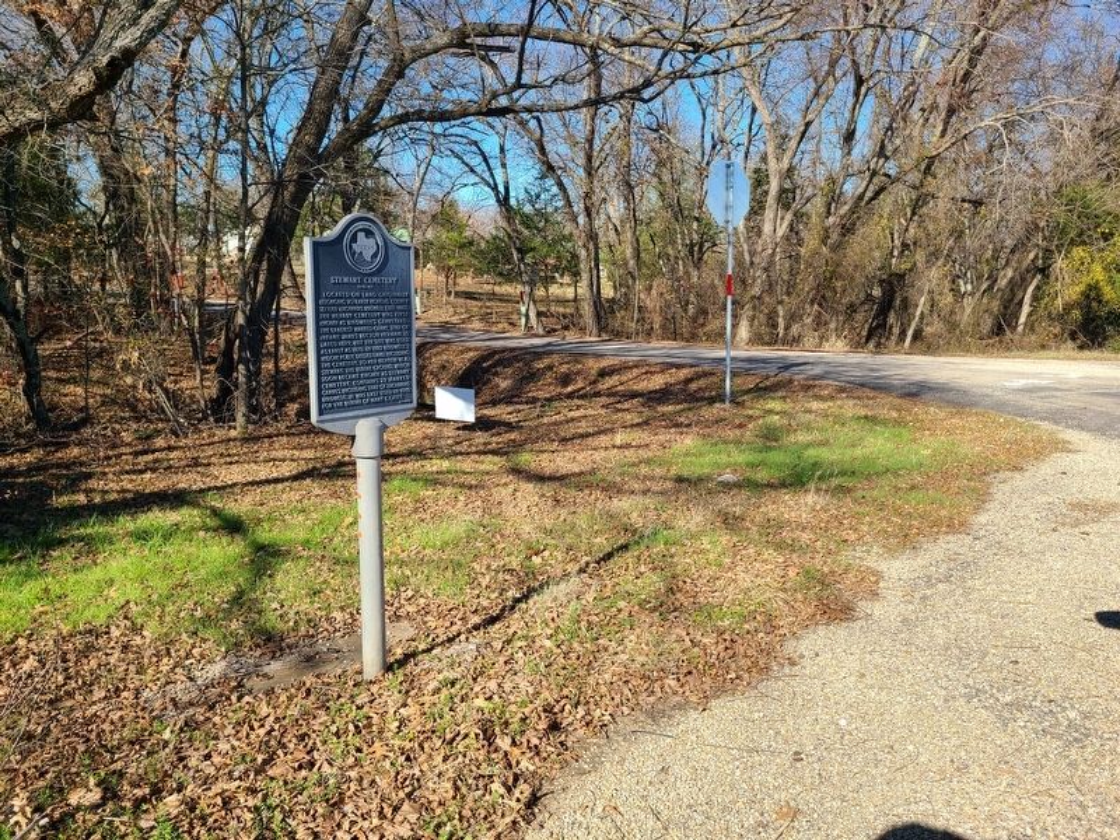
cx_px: 560
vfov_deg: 53.1
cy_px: 420
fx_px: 841
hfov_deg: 67.3
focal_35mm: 26
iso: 40
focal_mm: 5.4
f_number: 1.8
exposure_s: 1/1129
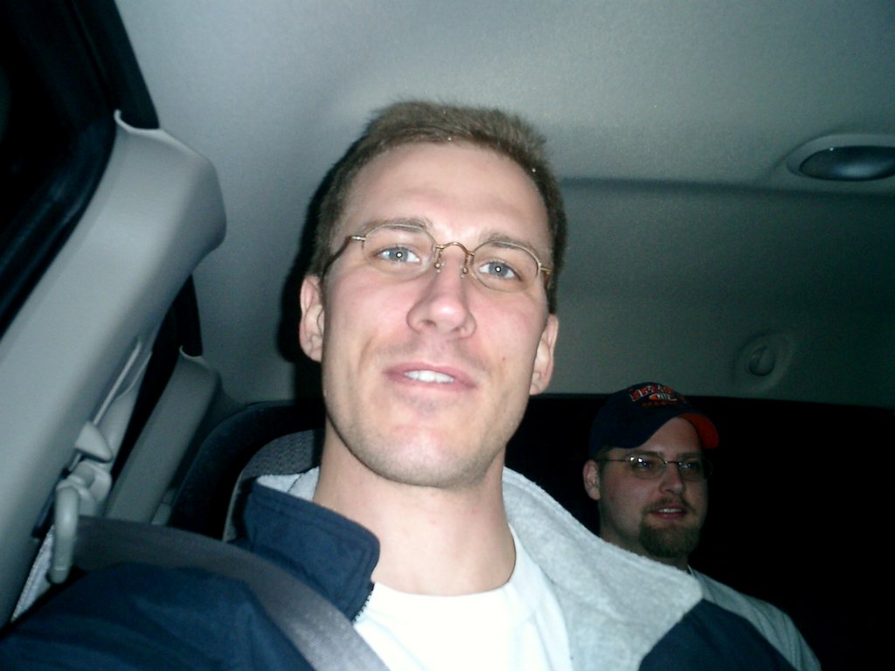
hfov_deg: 51.4
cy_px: 336
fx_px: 931
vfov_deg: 39.7
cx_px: 448
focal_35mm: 36
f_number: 3.2
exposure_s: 1/30
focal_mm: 7.5
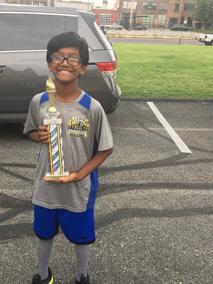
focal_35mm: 34
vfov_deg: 54.0
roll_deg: -4.4
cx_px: 90
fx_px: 279
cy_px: 139
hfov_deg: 41.7
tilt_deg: -20.0
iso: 25
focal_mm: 4.15
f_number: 2.2
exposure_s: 1/120
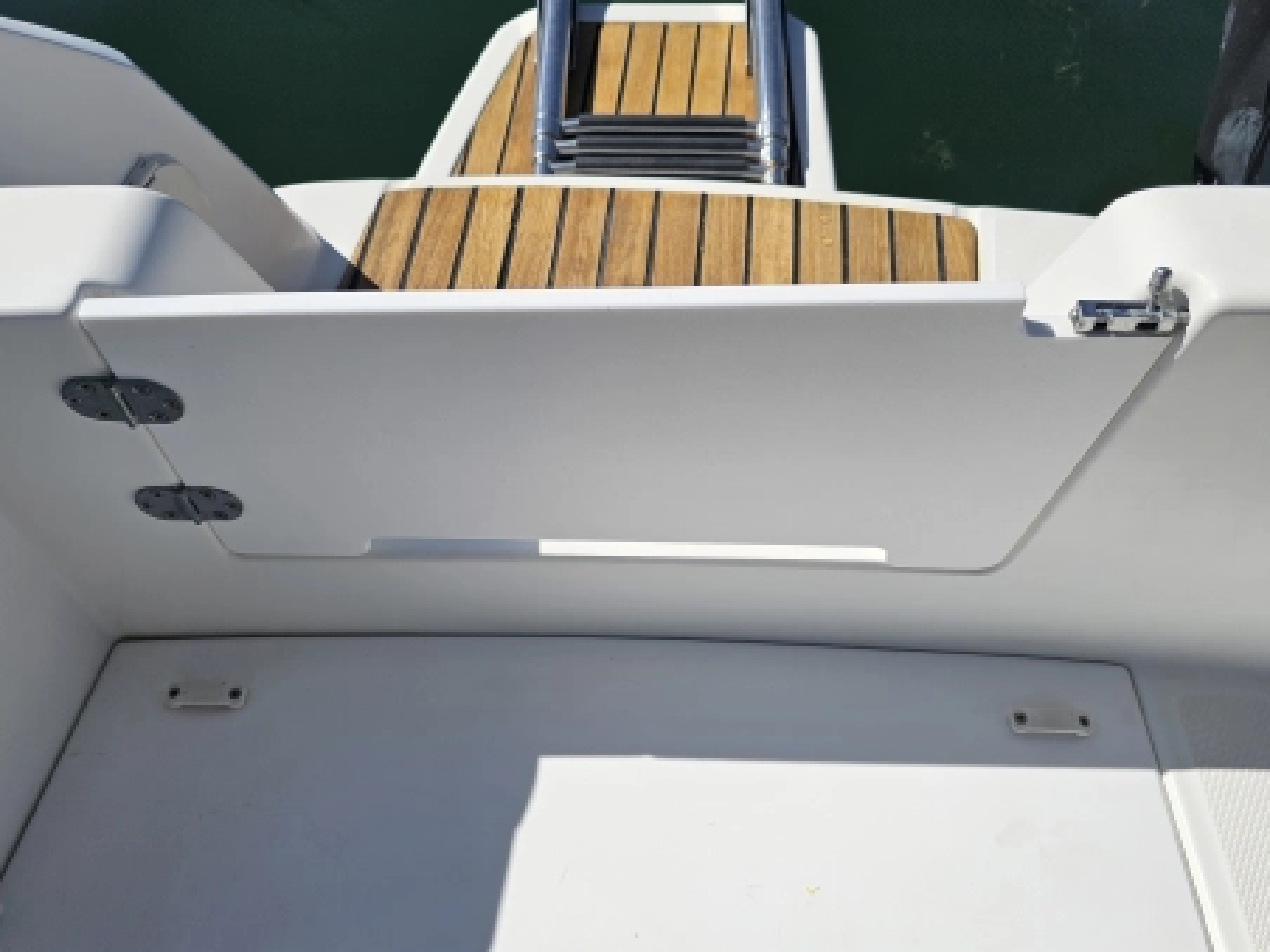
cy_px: 541
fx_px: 1027
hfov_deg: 63.4
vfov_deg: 49.6
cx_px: 604
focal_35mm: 28
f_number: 1.7
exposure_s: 1/1899
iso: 12
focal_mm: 6.3
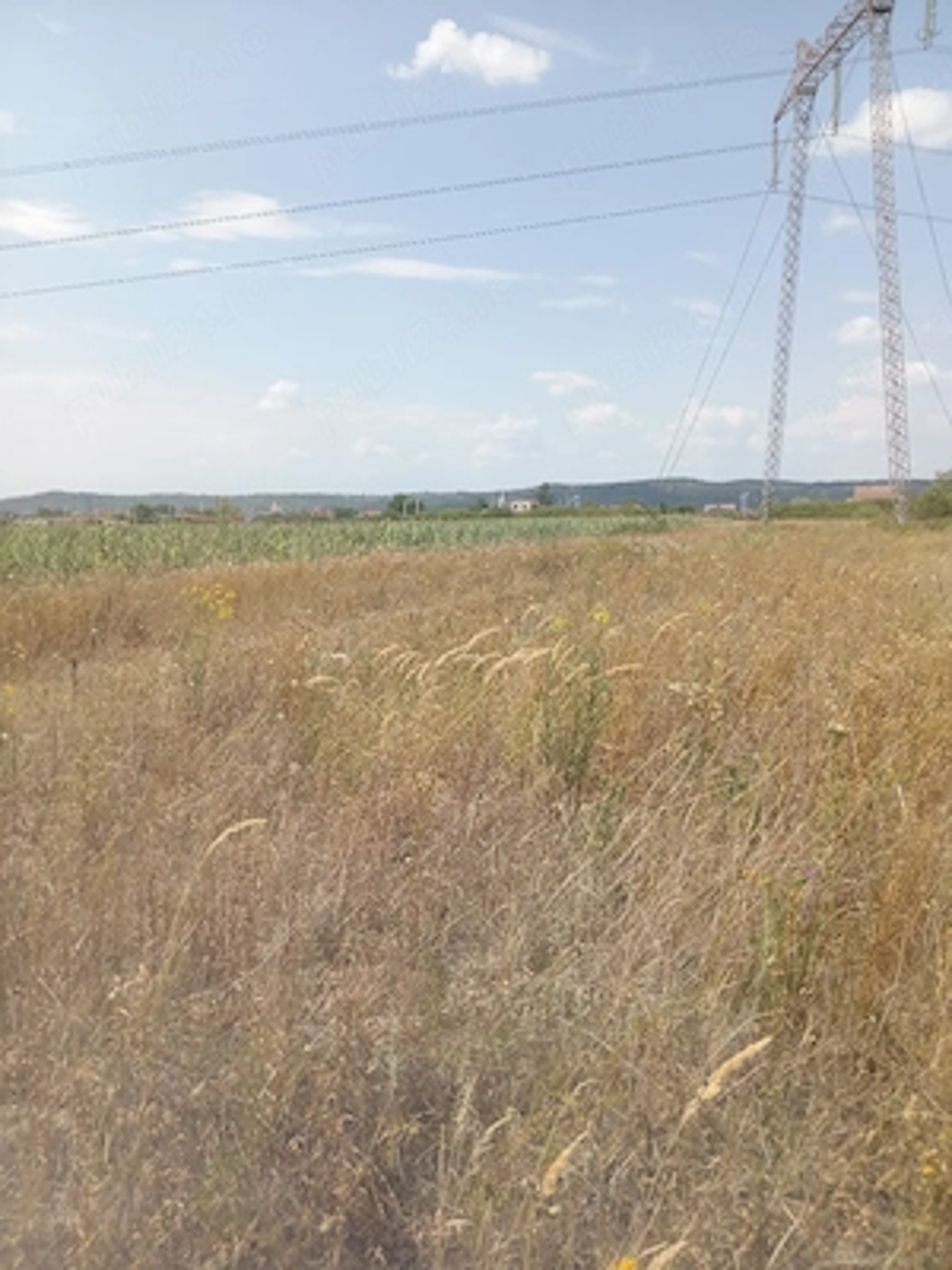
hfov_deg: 54.9
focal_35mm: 25
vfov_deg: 69.4
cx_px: 476
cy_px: 635
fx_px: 917
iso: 100
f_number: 1.8
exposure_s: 1/714
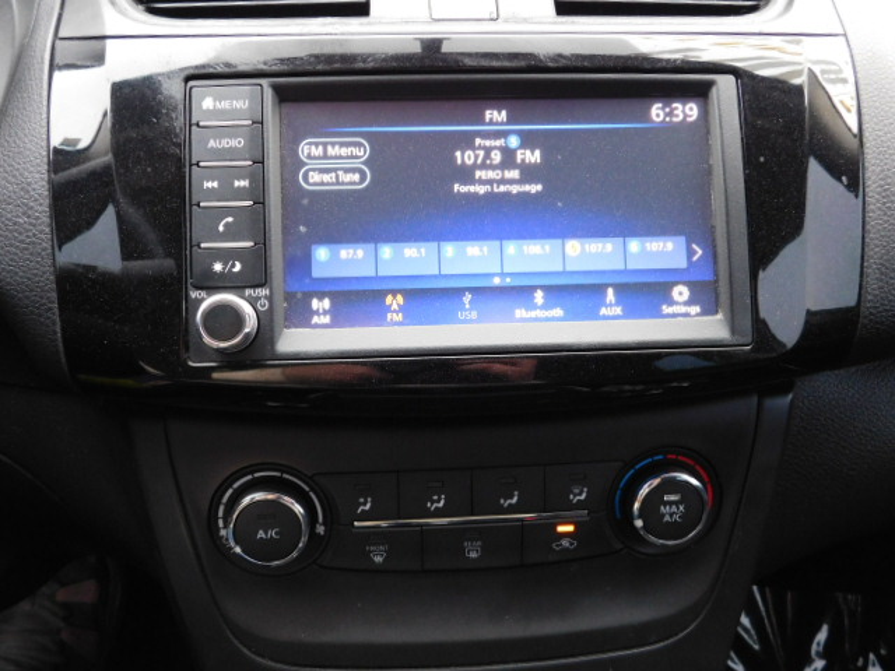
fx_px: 776
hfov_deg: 60.0
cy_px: 336
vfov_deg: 46.8
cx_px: 448
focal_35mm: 30
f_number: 3.2
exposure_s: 1/20
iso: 400
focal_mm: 5.3
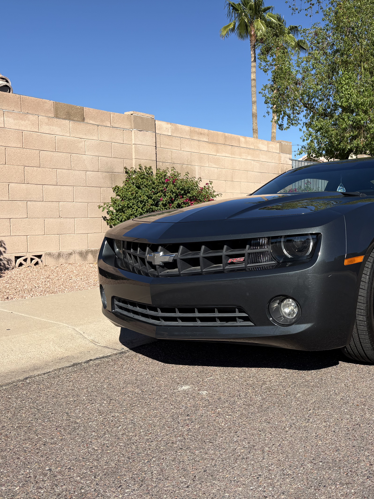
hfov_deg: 38.9
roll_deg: +1.0
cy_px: 249
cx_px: 309
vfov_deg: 52.6
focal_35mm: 35
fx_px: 504
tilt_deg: -5.0
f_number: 1.6
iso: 50
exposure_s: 1/3623
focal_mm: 5.96
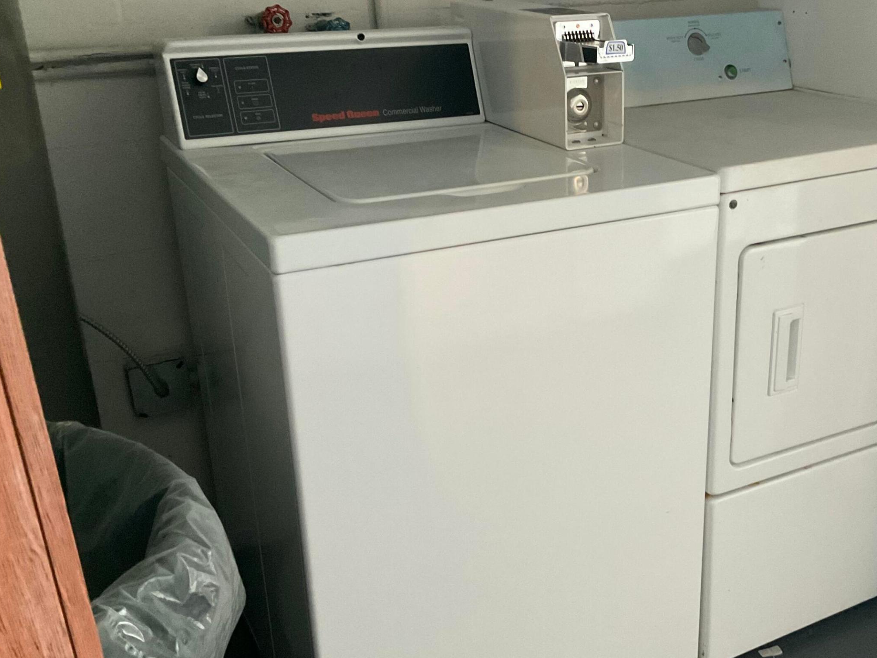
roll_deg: +0.1
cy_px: 326
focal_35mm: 41
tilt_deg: -22.7
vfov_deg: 35.1
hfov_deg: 45.1
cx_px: 587
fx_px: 1039
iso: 320
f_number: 1.8
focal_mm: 3
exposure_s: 1/40
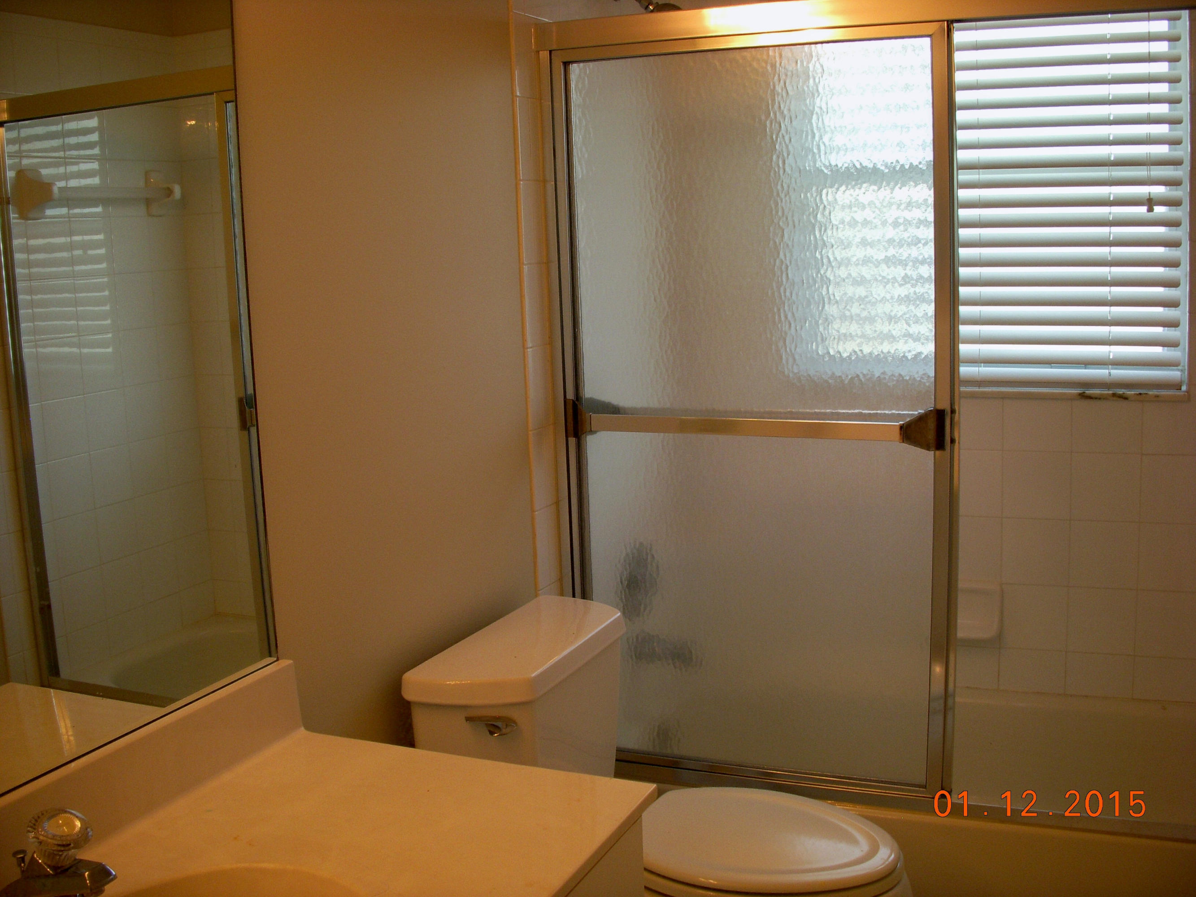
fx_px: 1313
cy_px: 448
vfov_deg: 37.7
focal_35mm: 38
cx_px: 598
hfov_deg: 49.0
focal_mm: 6.3
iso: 100
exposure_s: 1/40
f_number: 3.3
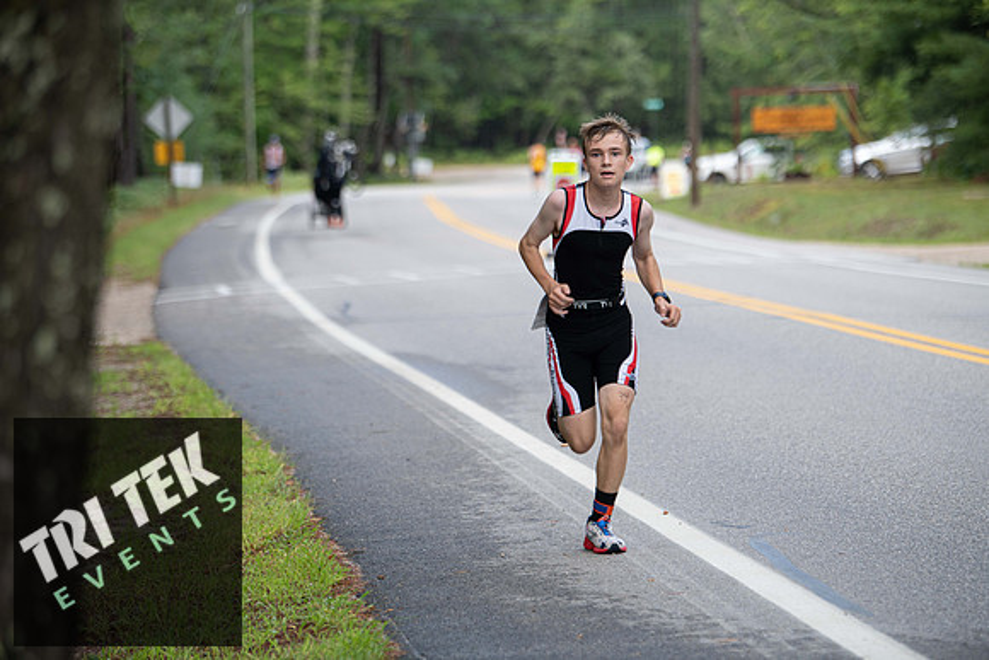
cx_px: 494
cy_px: 330
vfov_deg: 9.2
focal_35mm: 150
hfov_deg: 13.7
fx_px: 4122
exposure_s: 1/400
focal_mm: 150
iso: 250
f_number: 3.5
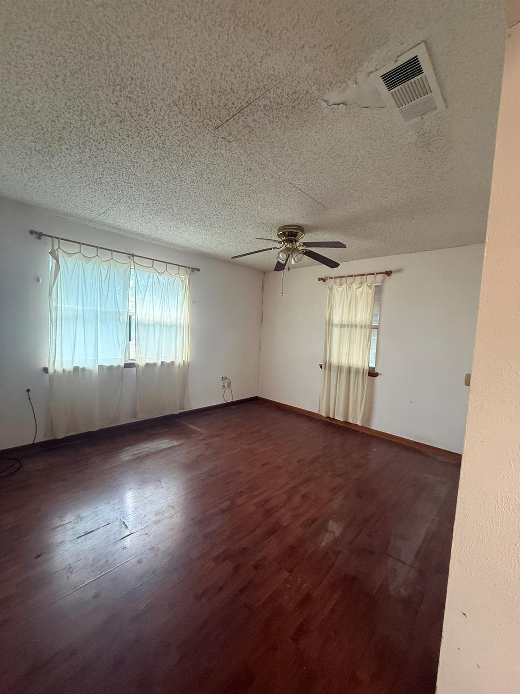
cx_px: 260
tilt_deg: -2.8
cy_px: 347
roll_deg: -3.6
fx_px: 280
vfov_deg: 102.1
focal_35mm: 14
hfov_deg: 85.7
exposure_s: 1/60
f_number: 2.2
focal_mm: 2.22
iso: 500
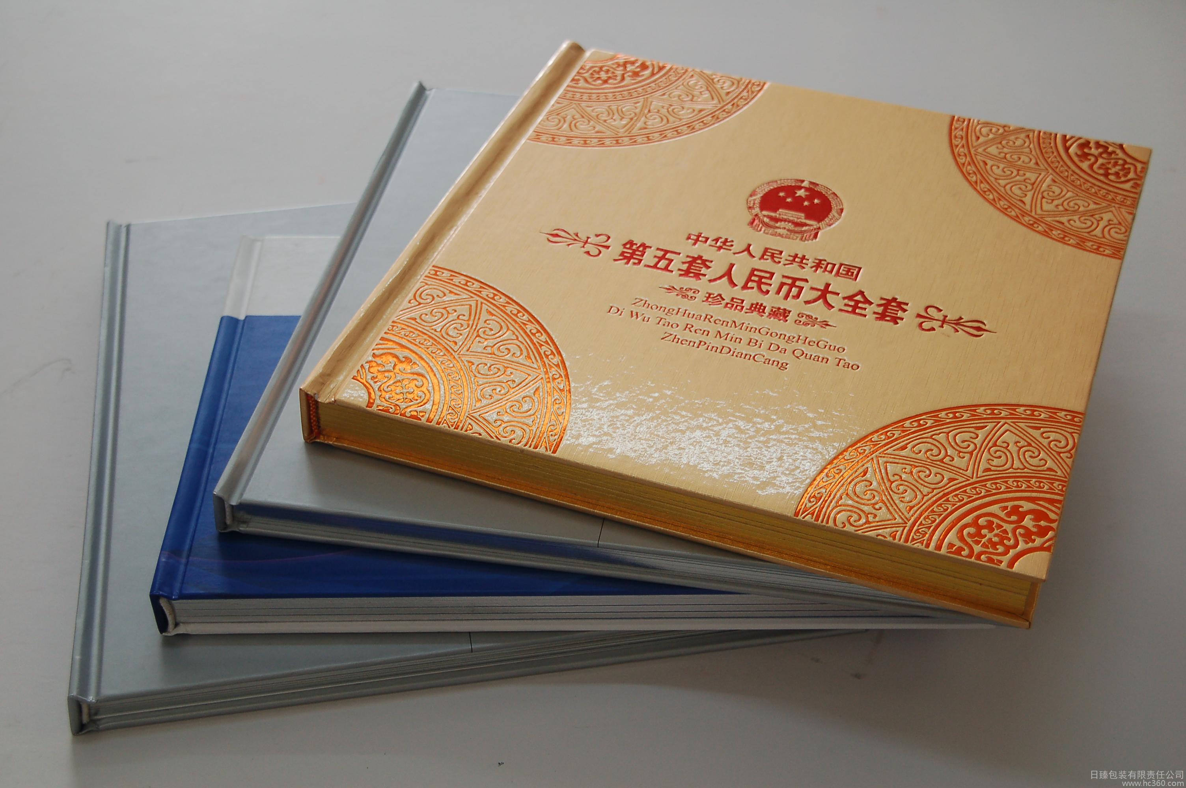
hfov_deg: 38.9
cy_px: 394
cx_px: 593
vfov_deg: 26.4
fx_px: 1679
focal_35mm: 51
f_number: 4.5
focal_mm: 34
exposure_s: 1/80
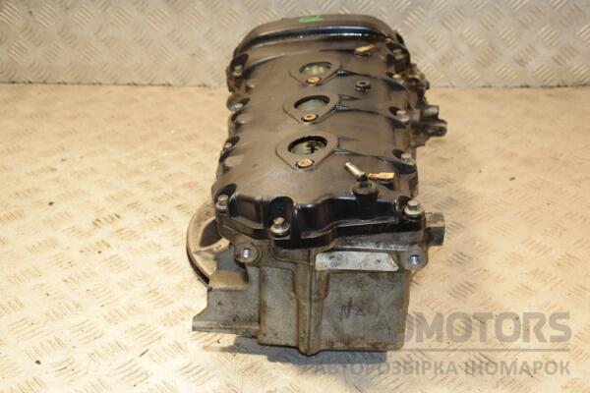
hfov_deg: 38.9
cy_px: 196
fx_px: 836
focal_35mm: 51
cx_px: 295
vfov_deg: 26.5
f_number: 5
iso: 800
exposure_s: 1/200
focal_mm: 34
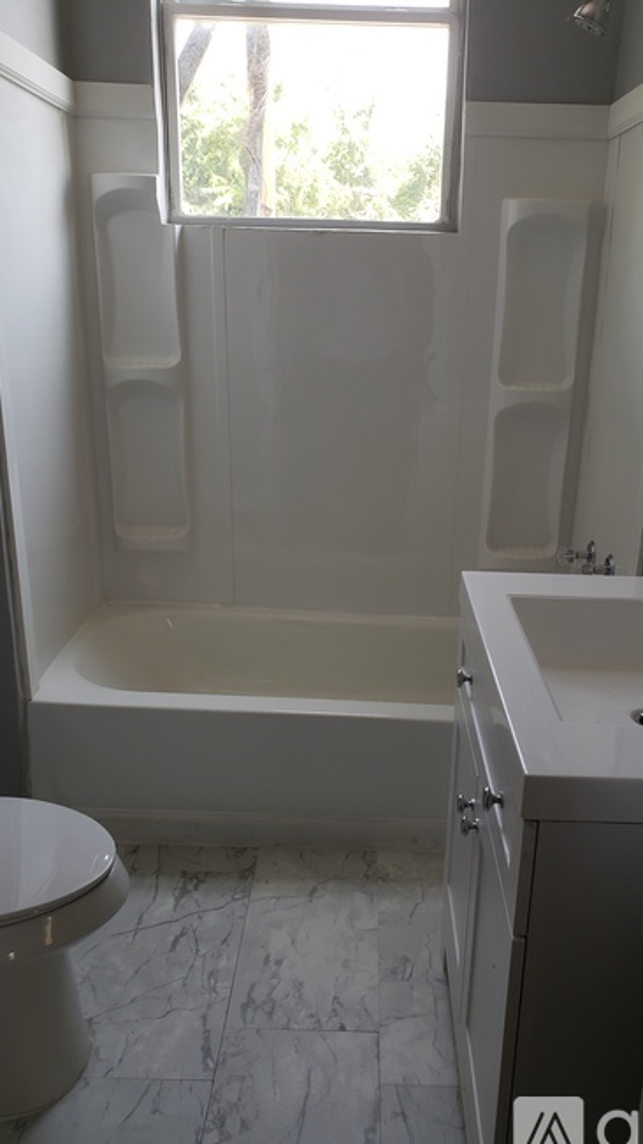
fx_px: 879
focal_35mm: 29
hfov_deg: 40.1
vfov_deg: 66.1
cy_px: 581
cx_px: 358
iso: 64
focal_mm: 4.3
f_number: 2.4
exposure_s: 1/50
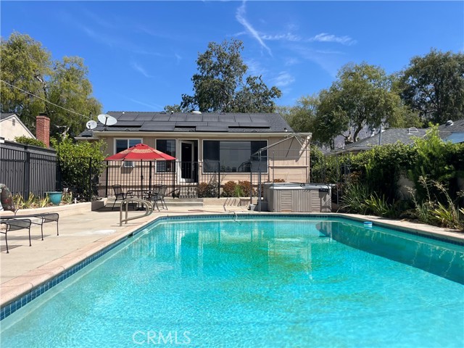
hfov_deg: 67.3
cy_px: 174
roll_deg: -0.3
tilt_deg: +2.4
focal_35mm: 26
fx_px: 349
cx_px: 232
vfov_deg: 53.1
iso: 50
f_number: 1.6
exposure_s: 1/4016
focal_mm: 5.1
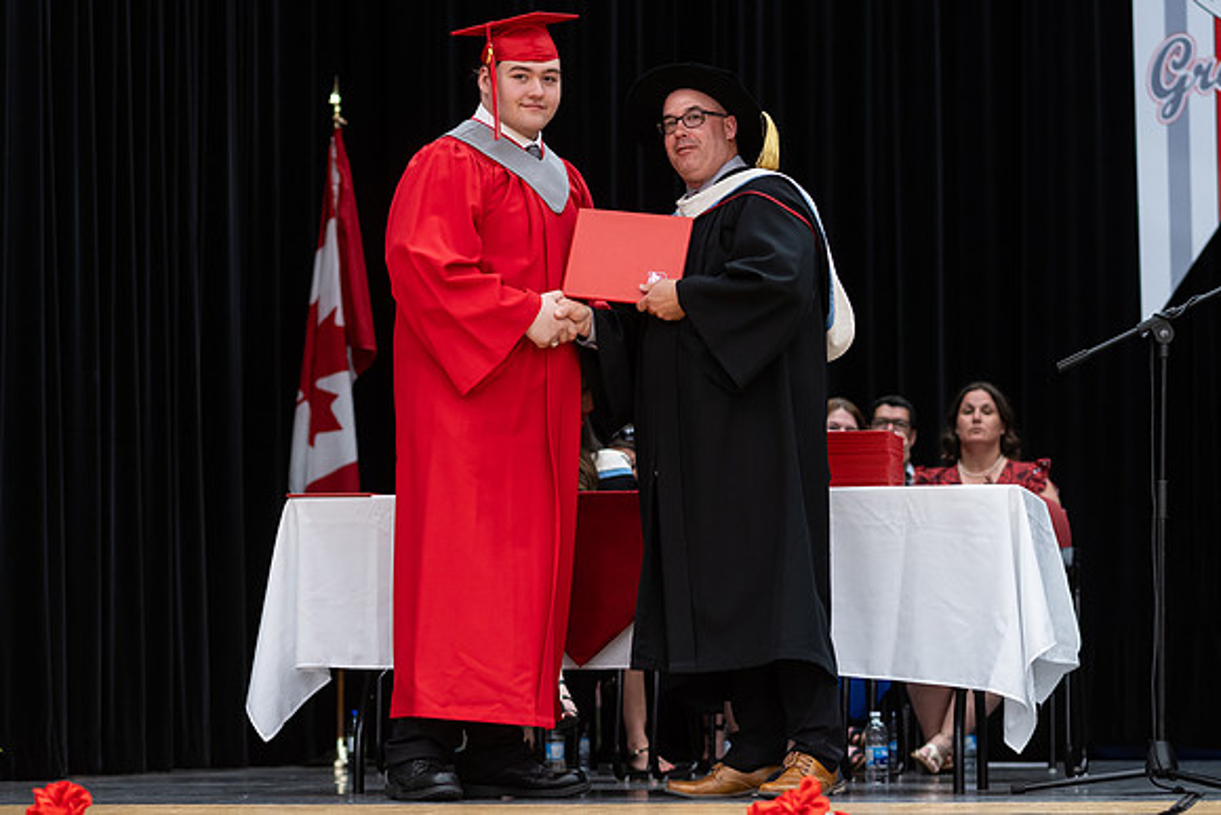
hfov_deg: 18.7
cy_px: 451
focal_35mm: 109
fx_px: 3704
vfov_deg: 12.5
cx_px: 611
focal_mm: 85
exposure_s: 1/200
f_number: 2.8
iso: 1000
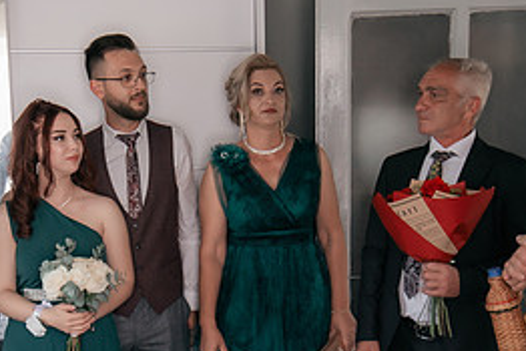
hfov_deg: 32.6
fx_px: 892
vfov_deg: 22.1
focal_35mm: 61
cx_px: 183
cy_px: 262
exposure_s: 1/250
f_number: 2.8
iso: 1250
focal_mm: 24
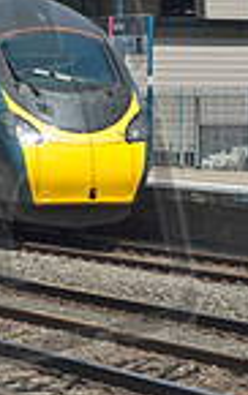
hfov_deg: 5.3
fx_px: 2631
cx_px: -196
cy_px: 148
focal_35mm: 244
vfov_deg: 8.6
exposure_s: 1/320
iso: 200
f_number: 9
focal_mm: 40
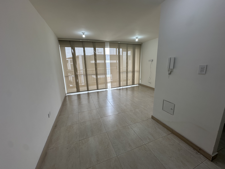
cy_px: 84
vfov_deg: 85.7
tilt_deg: -12.3
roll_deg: +1.6
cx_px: 112
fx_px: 91
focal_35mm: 14
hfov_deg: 102.1
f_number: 2.2
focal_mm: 2.22
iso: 40
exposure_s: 1/125
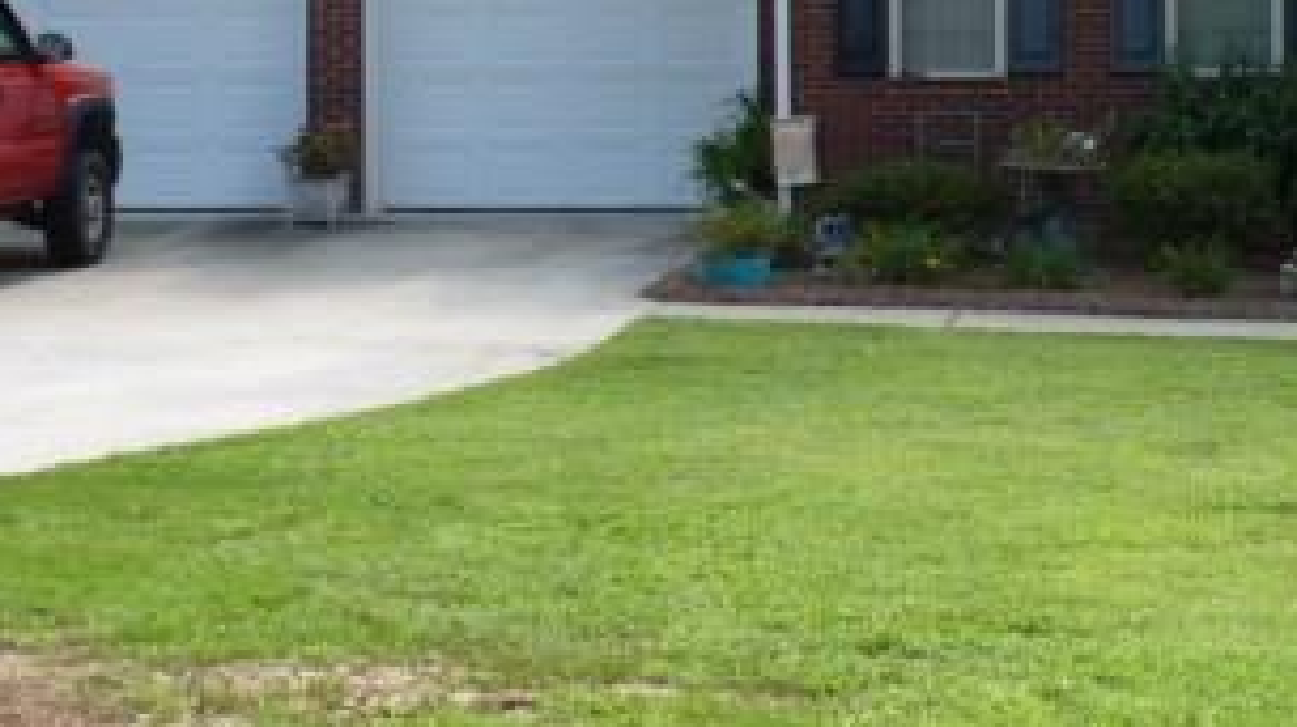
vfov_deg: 11.4
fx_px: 3540
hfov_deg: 20.5
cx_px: 1076
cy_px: -276
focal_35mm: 103
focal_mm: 8
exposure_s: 1/125
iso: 100
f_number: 4
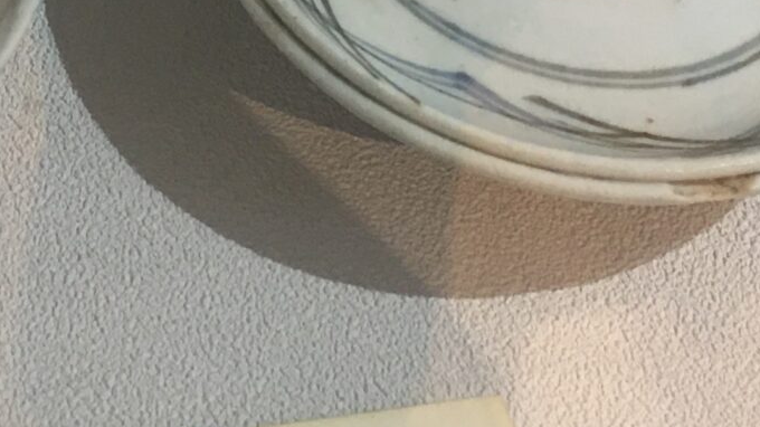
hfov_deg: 17.8
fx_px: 2397
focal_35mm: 119
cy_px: -190
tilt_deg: -46.0
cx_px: 121
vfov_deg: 9.9
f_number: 2.2
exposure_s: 1/30
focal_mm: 4.15
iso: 80
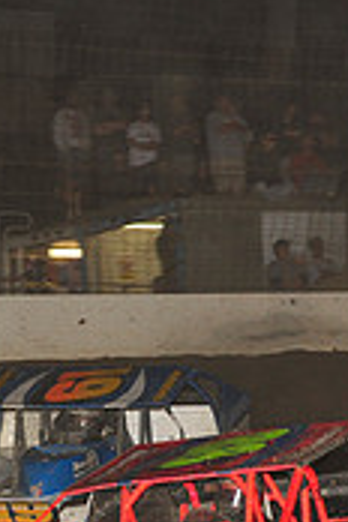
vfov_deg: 7.2
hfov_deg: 4.8
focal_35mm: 286
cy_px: 459
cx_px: 84
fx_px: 4147
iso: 800
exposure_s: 1/320
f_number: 6.3
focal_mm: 86
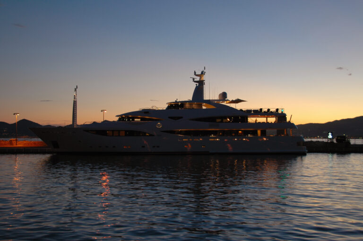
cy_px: 120
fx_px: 438
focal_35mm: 44
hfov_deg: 45.0
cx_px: 182
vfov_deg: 30.8
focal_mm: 29
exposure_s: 1/10
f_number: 4.2
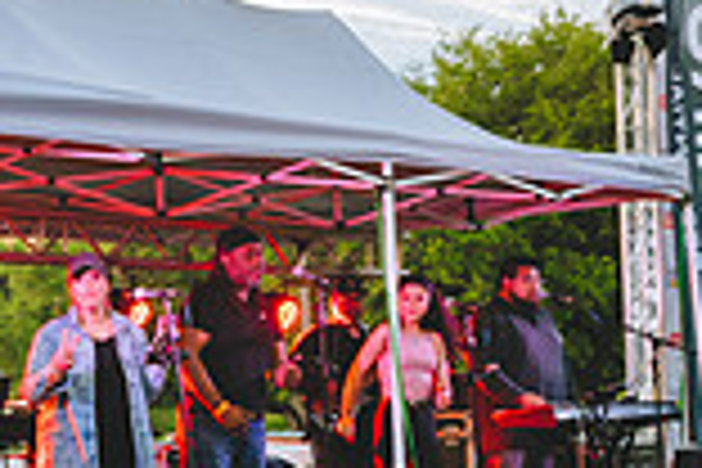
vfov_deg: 15.4
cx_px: 153
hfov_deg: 22.6
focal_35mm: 89
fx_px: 1735
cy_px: 263
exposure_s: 1/100
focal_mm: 24
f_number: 3.5
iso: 360
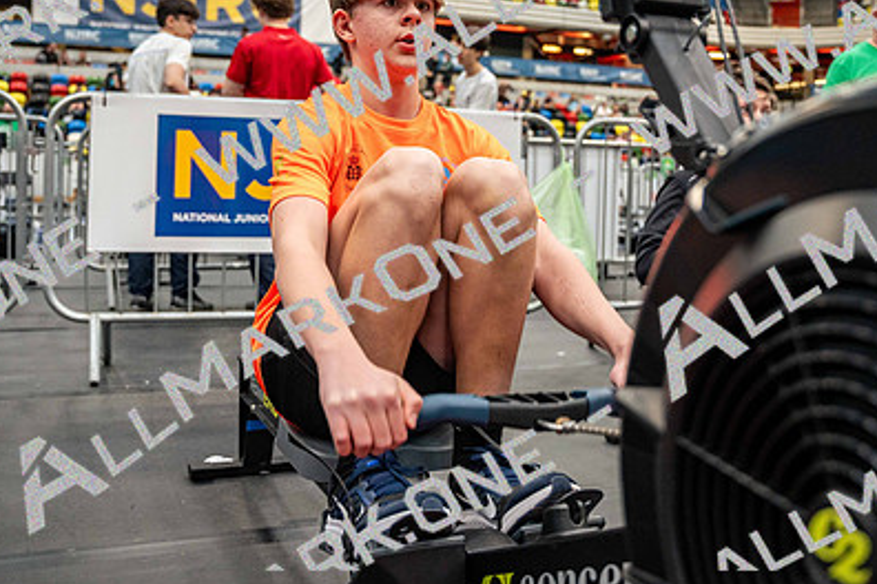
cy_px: 191
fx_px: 950
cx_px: 470
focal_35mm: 39
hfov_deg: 49.5
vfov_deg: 33.9
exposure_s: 1/200
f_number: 2.8
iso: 1600
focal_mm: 26.6
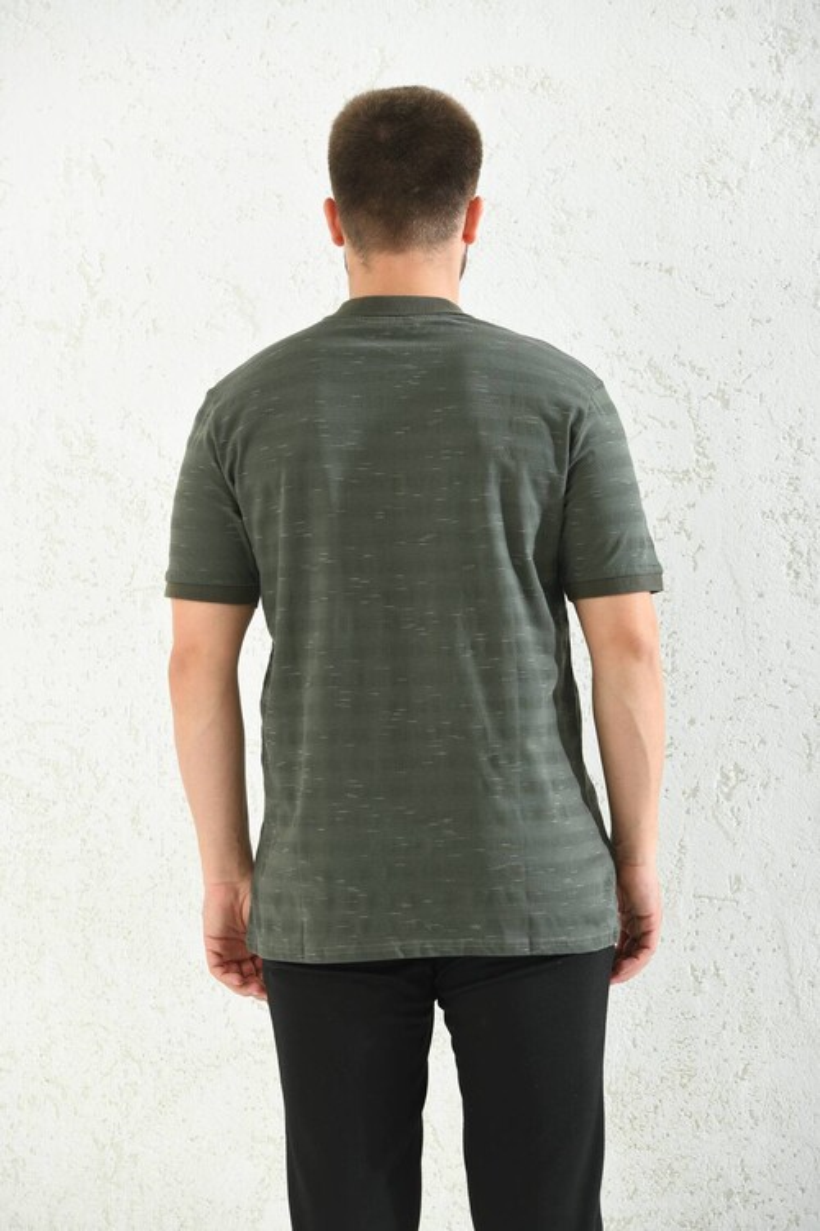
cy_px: 616
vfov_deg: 13.2
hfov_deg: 8.9
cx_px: 410
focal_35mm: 155
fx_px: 5295
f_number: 7.1
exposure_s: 1/160
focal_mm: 155
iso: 125
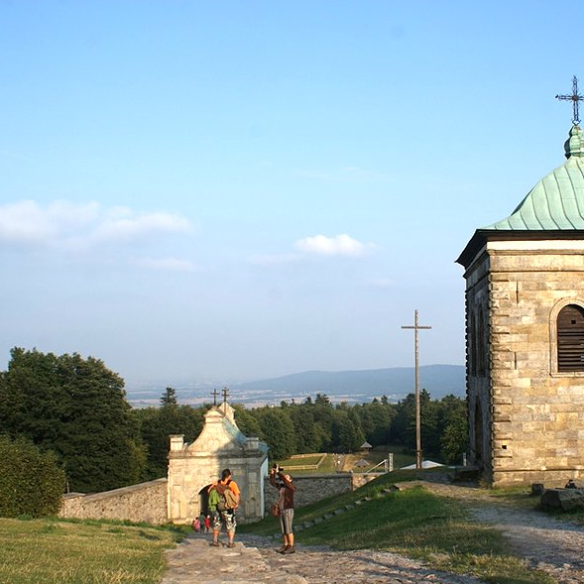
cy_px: 292
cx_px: 374
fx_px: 744
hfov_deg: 42.4
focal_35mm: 39
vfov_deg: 42.8
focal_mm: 20
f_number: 10
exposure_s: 1/160
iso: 100
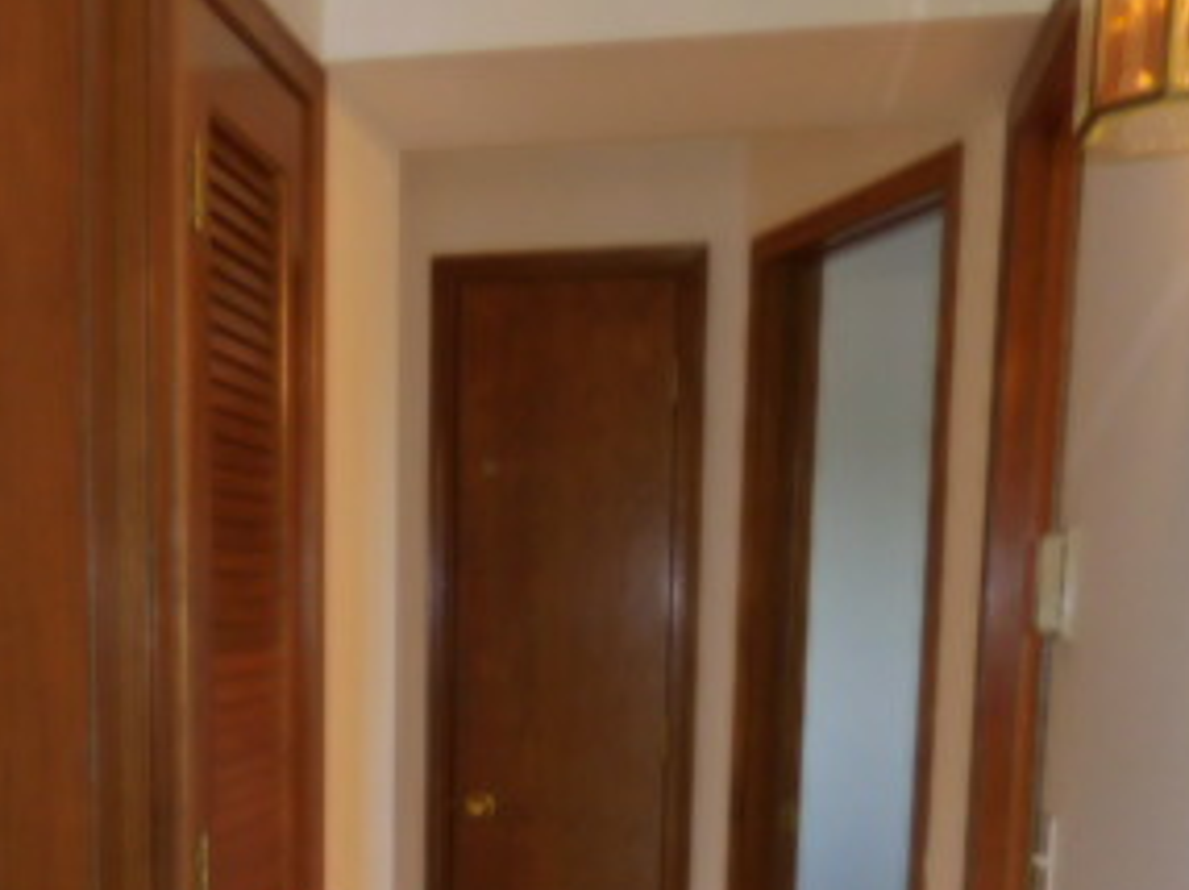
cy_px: 948
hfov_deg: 33.5
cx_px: 254
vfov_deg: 24.5
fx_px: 1922
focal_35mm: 56
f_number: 3.3
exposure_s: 1/25
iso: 160
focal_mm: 4.5
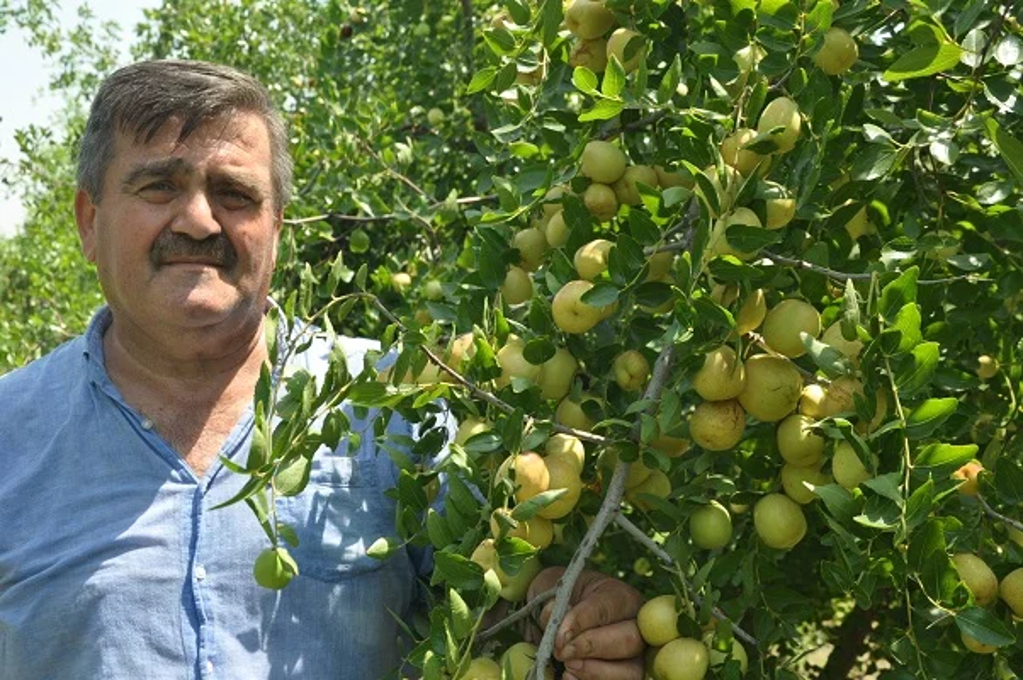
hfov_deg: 41.2
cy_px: 340
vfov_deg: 28.0
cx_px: 512
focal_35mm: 48
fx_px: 1363
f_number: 8
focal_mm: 32
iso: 250
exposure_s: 1/250
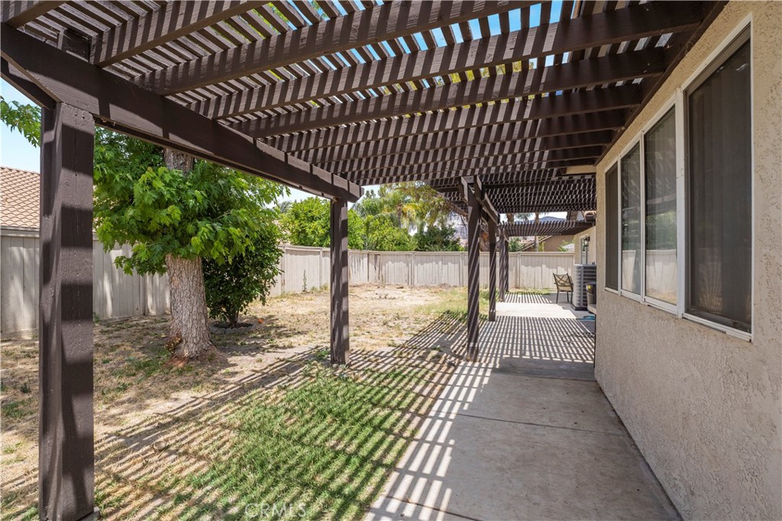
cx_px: 391
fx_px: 348
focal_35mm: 16
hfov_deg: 96.7
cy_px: 260
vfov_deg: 73.8
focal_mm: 16
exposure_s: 1/500
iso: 400
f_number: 8
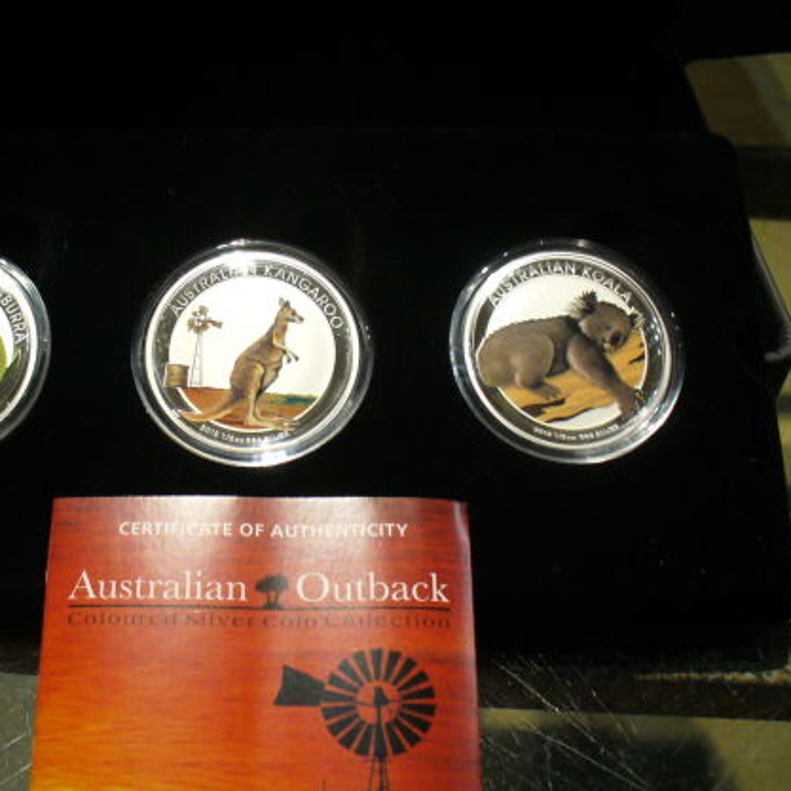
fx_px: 1215
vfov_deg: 36.0
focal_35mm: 47
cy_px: 372
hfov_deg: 35.7
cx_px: 258
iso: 200
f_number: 2.8
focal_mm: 6.1
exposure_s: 1/20
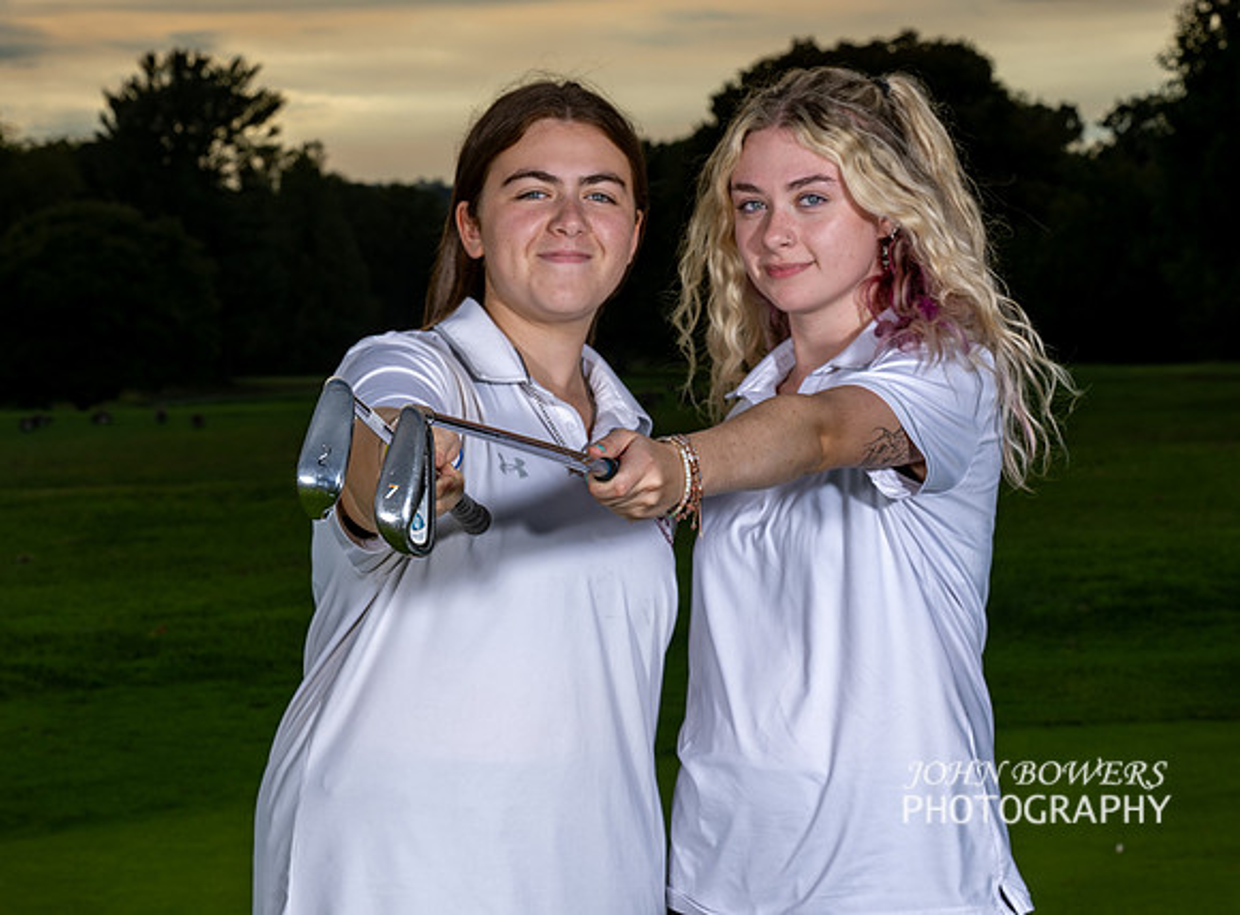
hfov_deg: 18.4
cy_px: 564
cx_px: 539
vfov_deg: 13.6
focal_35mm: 108
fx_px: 3832
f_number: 11
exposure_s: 1/200
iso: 80
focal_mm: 70
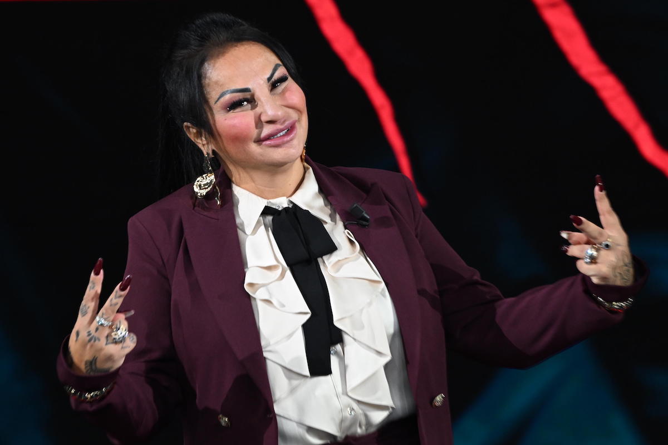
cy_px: 222
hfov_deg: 11.1
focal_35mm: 185
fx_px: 3433
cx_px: 334
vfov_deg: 7.4
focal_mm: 185
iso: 2000
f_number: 7.1
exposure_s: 1/60
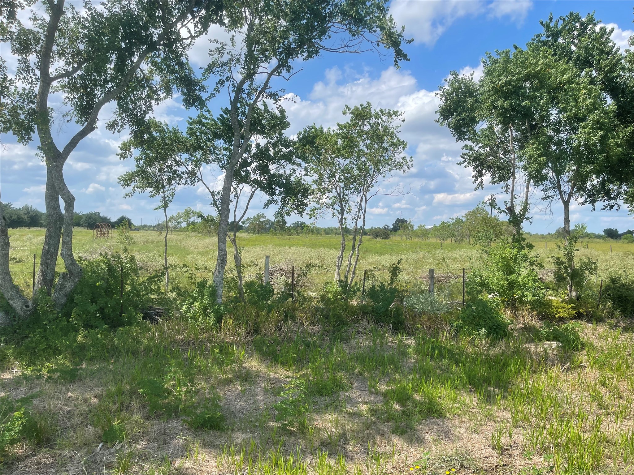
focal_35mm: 25
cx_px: 317
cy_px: 238
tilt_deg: -1.6
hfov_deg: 69.4
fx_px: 458
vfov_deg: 54.9
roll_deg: -1.4
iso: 32
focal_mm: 5.1
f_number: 1.6
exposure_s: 1/3165
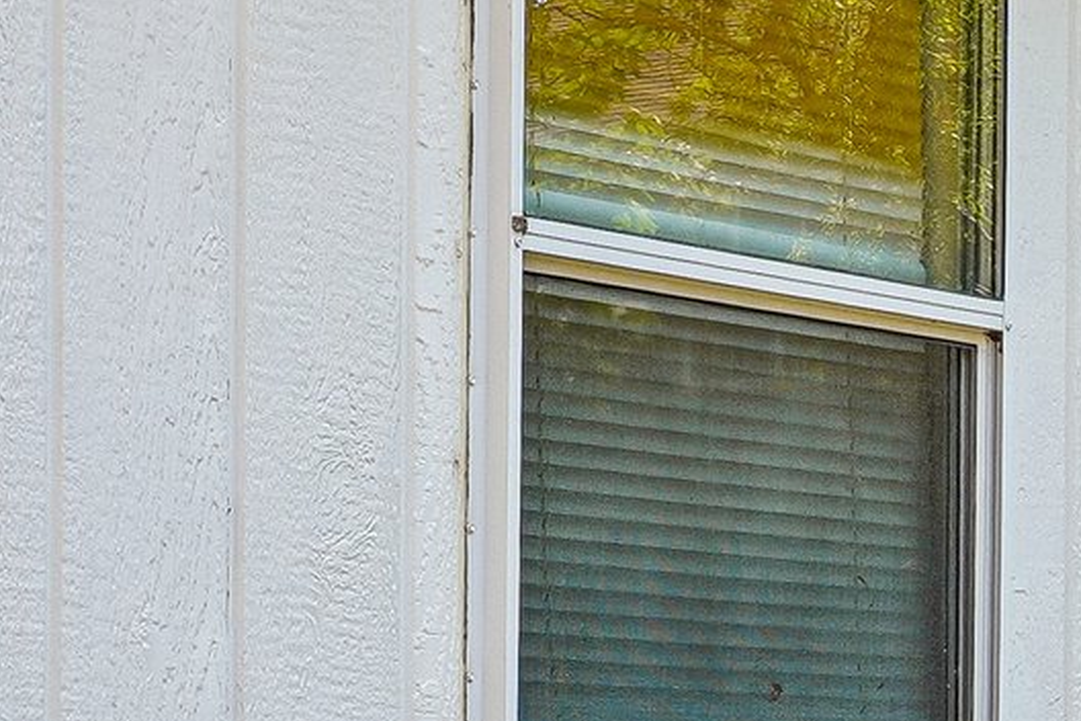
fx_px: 4894
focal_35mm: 163
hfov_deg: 11.9
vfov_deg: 8.3
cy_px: 937
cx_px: 1785
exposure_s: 1/125
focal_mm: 28
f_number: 8
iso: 320
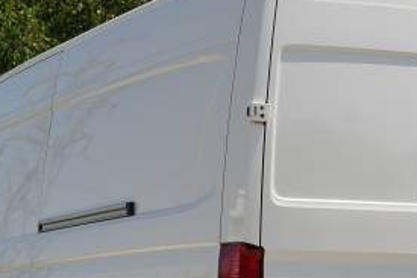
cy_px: 240
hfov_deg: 15.8
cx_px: 253
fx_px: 1506
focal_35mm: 130
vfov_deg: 10.5
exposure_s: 1/400
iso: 100
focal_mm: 55.9
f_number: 4.5
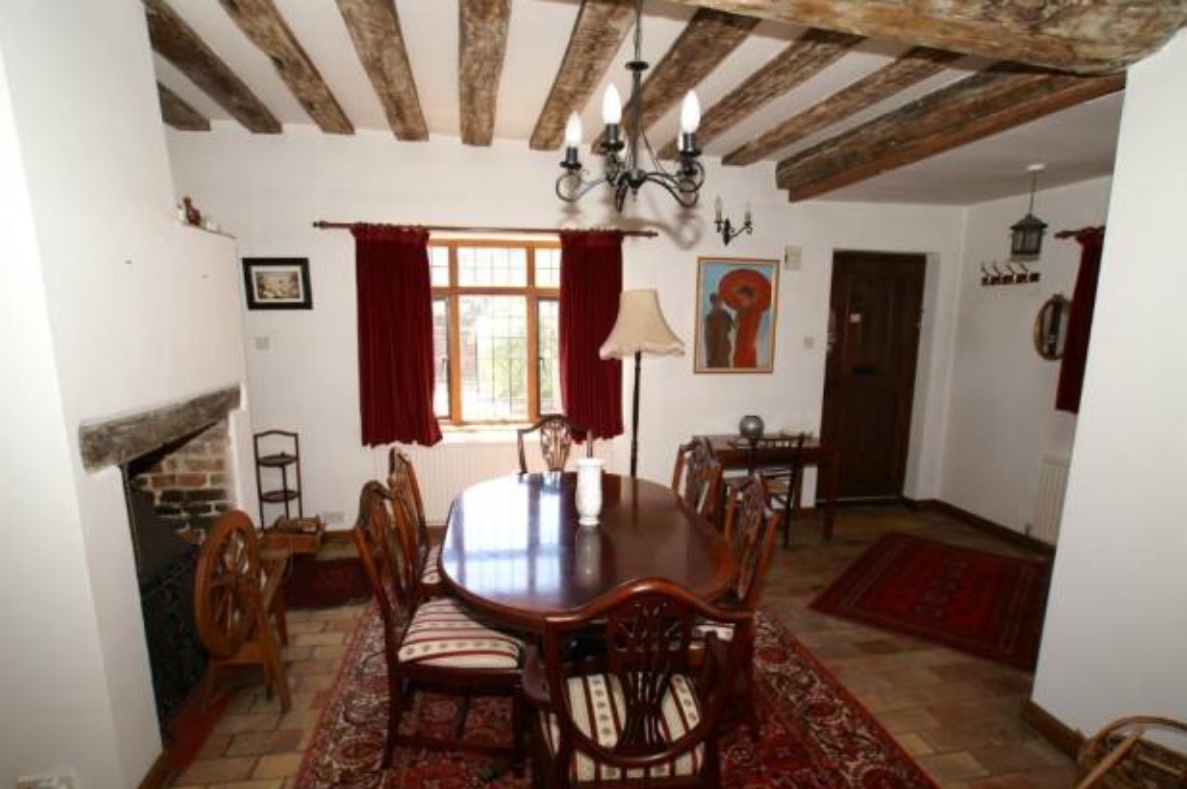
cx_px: 587
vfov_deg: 68.6
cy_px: 410
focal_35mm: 18
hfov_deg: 91.6
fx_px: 577
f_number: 4.5
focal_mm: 11
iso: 200
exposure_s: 1/100
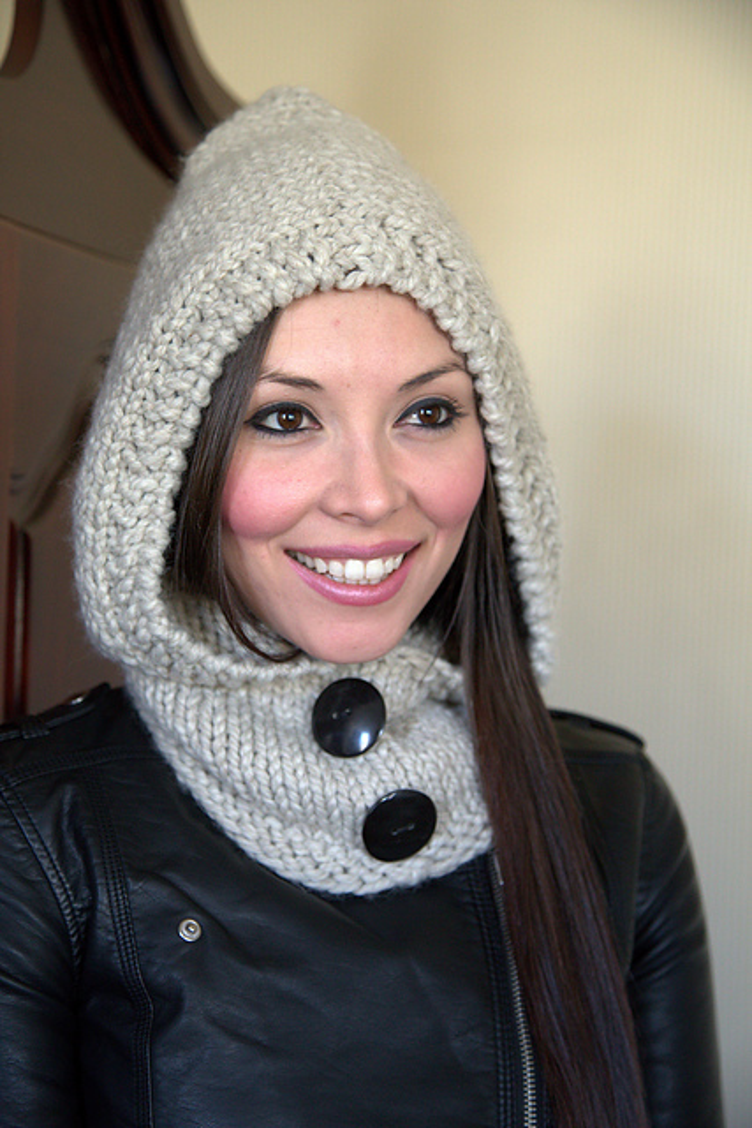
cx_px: 376
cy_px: 564
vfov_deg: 31.4
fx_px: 2004
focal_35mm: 64
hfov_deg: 21.3
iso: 2500
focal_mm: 65
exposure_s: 1/80
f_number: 4
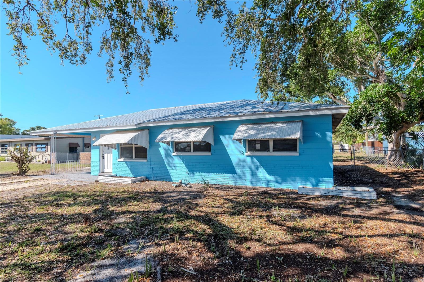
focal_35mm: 20
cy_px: 141
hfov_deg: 85.4
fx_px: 230
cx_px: 212
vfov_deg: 63.2
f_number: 7.1
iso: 500
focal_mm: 13
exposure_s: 1/1000
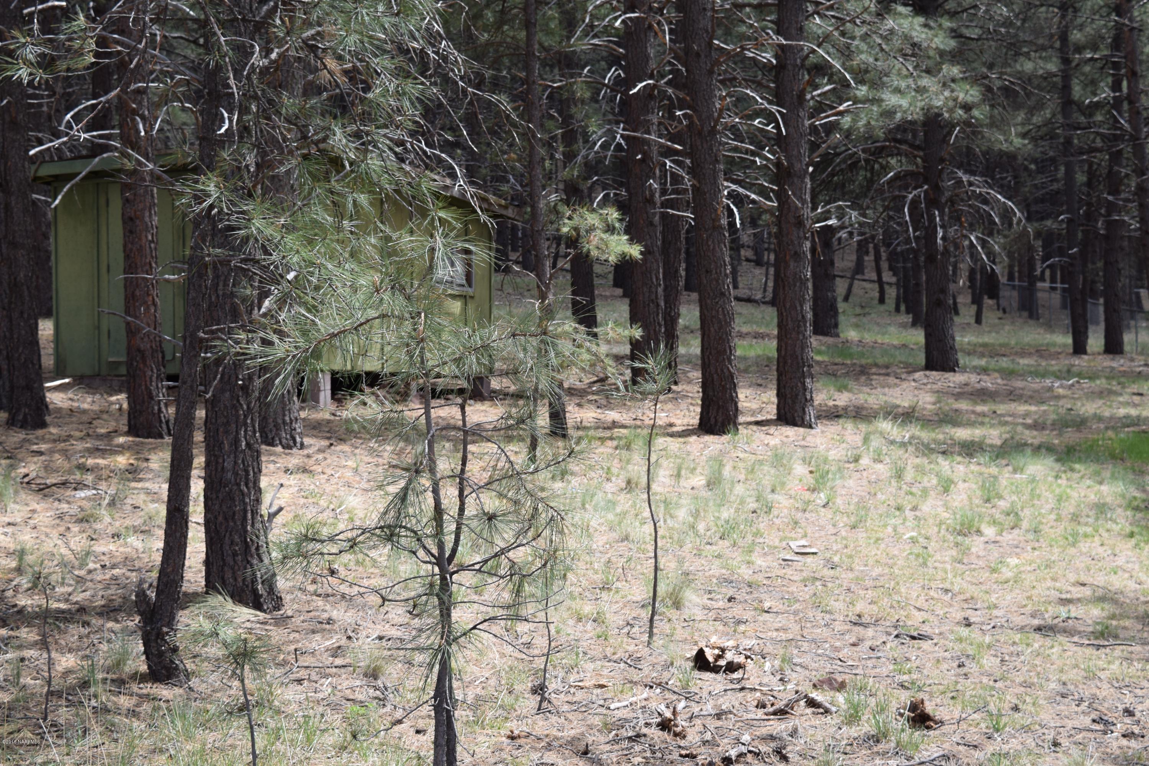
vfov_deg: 23.8
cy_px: 383
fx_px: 1819
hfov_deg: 35.1
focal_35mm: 57
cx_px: 574
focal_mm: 38
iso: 200
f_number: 8
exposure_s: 1/250
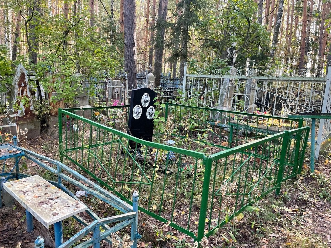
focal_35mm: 26
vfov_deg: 53.1
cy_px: 124
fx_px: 249
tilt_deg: -0.3
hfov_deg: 67.3
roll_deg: -2.9
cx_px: 166
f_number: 1.6
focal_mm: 4.2
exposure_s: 1/121
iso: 80
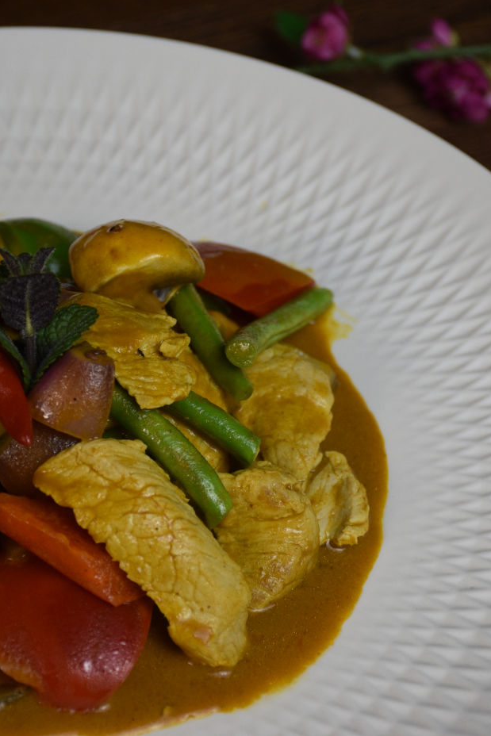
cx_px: 224
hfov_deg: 14.4
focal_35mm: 95
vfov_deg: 21.5
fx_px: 1943
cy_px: 368
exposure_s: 1/250
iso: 720
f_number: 4.5
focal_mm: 42
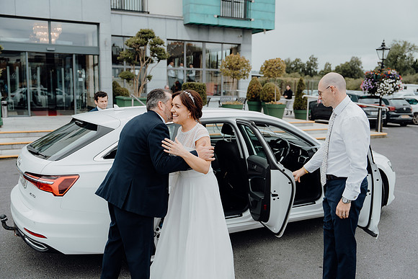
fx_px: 395
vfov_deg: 38.9
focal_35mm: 34
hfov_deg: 55.8
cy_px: 140
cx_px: 209
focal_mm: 34
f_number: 2.8
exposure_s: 1/800
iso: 125
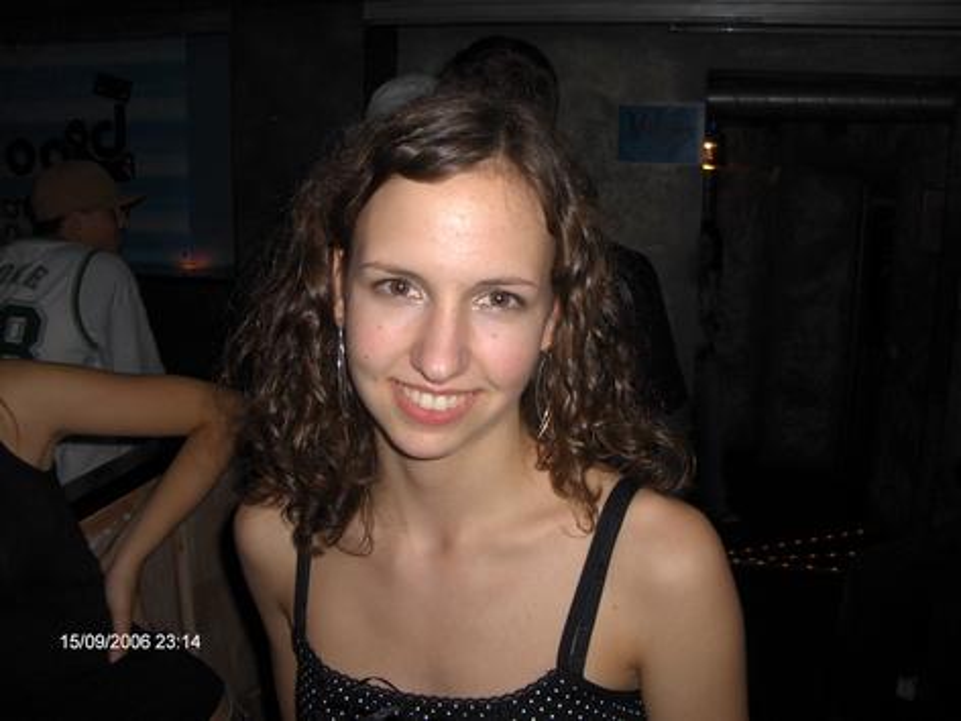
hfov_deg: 52.6
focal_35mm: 35
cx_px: 480
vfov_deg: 40.7
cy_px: 360
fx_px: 972
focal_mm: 5.8
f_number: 2.6
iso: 100
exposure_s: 1/60
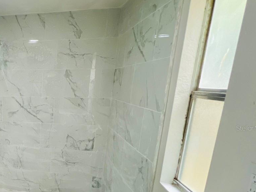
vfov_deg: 50.5
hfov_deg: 52.3
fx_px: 200
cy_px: 128
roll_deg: -0.3
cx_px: 2
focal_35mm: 27
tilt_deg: -12.3
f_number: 1.8
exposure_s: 1/120
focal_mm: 1.57
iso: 200
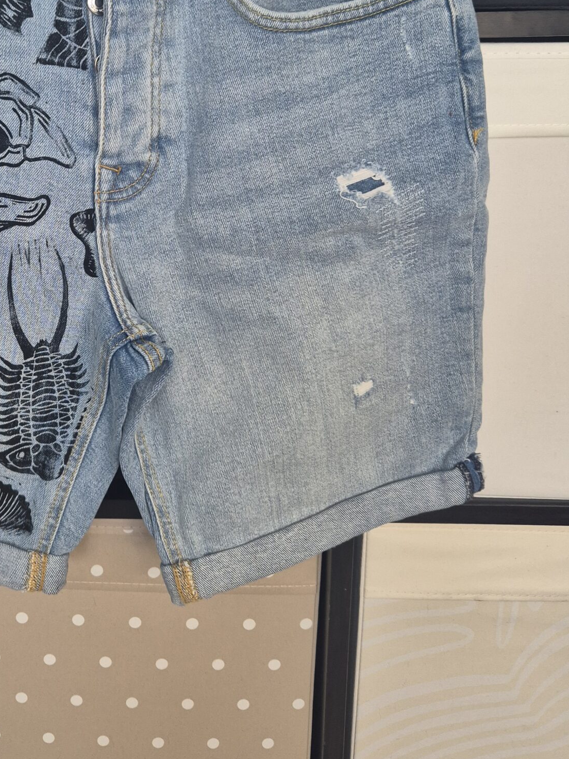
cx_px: 76
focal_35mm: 40
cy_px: 233
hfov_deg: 34.3
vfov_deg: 45.8
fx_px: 877
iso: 160
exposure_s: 1/100
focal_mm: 5.4
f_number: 1.8
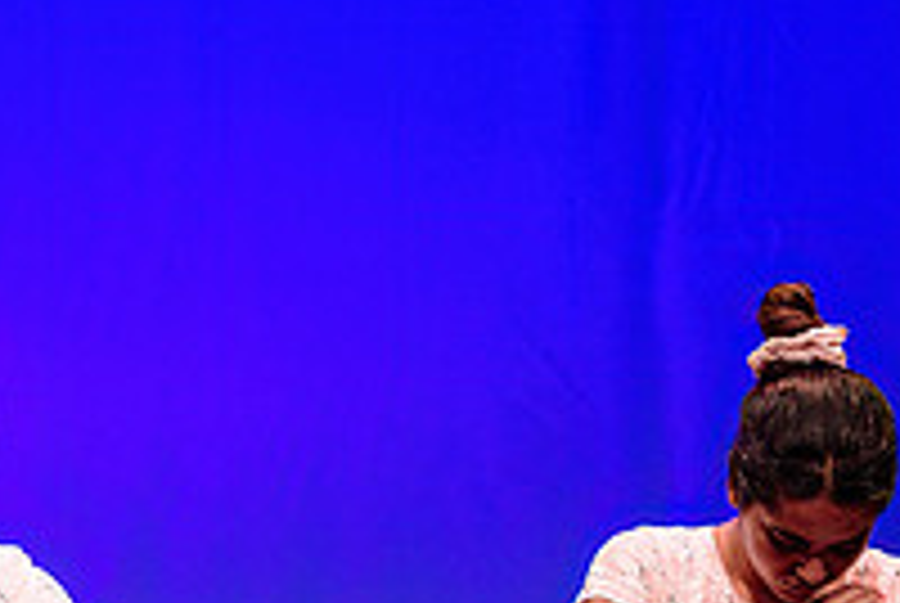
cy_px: 666
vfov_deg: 2.4
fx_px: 14321
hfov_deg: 3.6
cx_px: -81
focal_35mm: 572
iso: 1250
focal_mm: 165
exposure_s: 1/400
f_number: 2.8
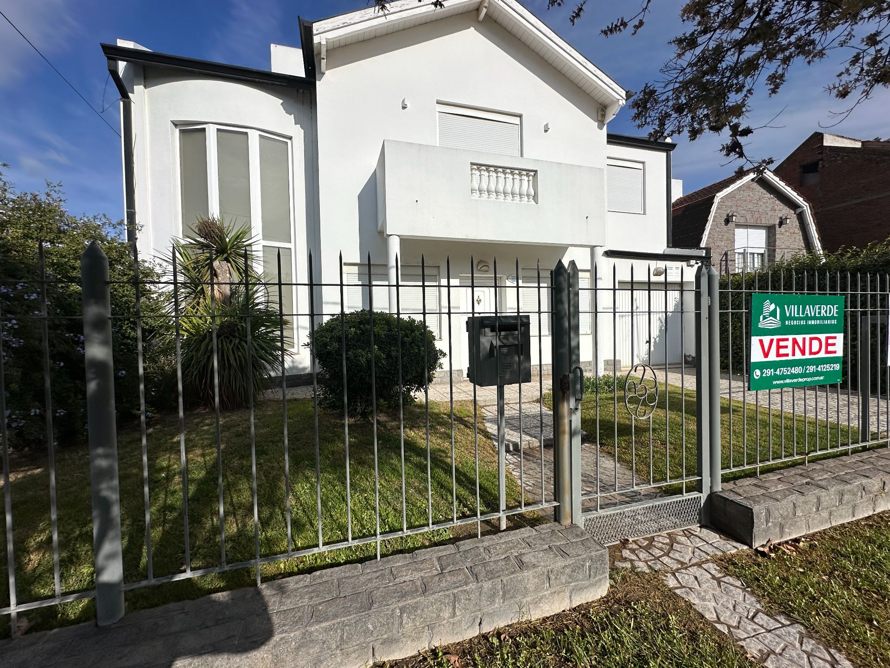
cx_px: 445
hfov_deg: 102.1
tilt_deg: -0.3
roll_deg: +1.1
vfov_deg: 85.7
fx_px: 360
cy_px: 334
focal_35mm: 14
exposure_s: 1/5814
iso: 50
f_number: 2.2
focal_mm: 2.22
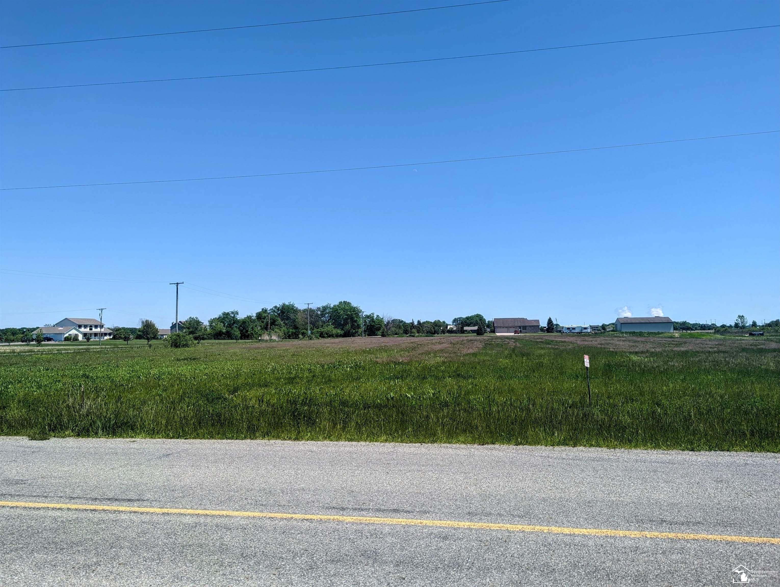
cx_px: 390
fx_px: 542
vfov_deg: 56.9
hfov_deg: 71.5
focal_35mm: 24
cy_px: 294
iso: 45
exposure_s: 1/1919
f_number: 1.85
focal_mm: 6.81
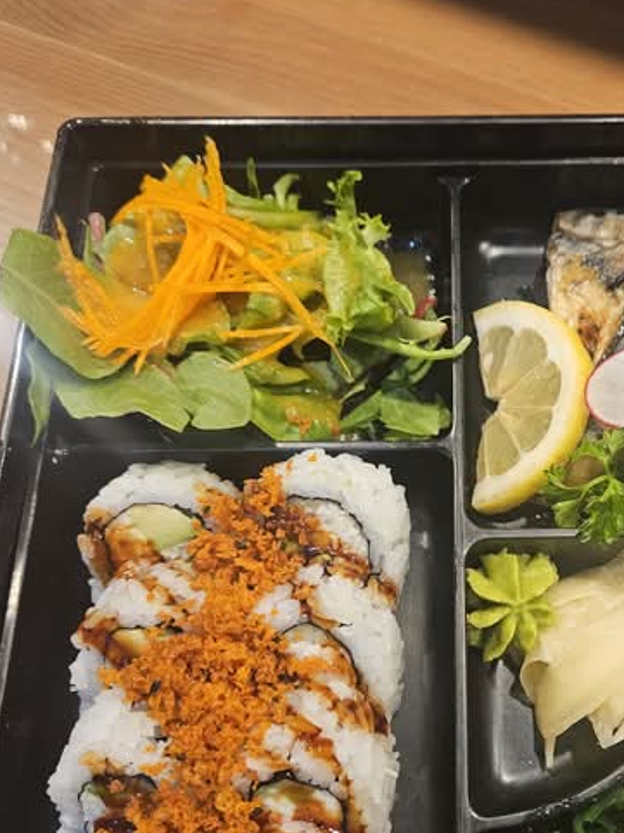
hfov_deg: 39.5
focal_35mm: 35
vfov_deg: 52.0
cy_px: 528
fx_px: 842
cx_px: 470
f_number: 1.8
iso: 500
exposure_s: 1/120
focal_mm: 5.4
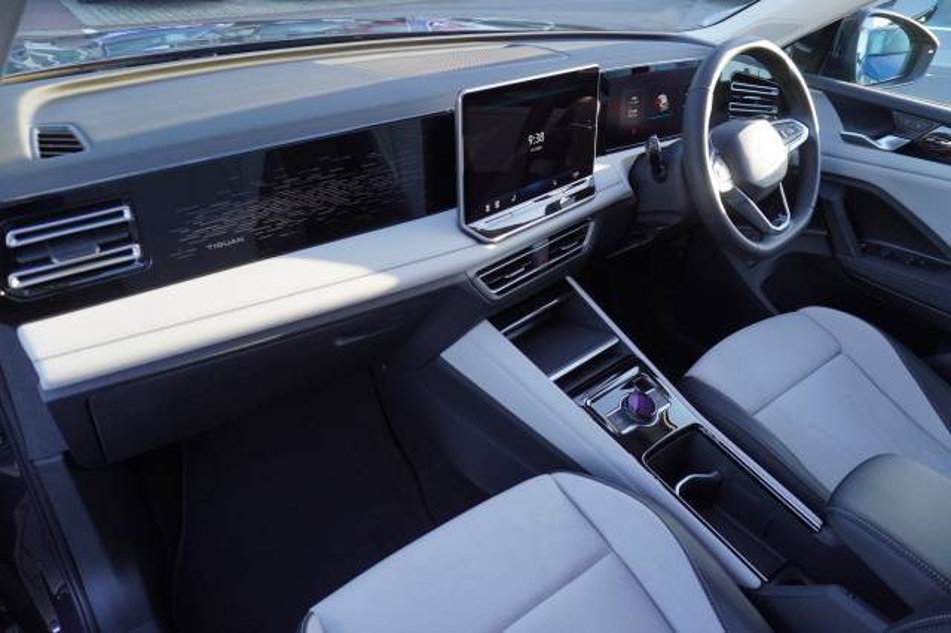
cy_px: 316
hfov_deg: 73.8
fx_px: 634
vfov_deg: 53.1
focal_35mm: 24
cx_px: 476
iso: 640
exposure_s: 1/200
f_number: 4
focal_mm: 16
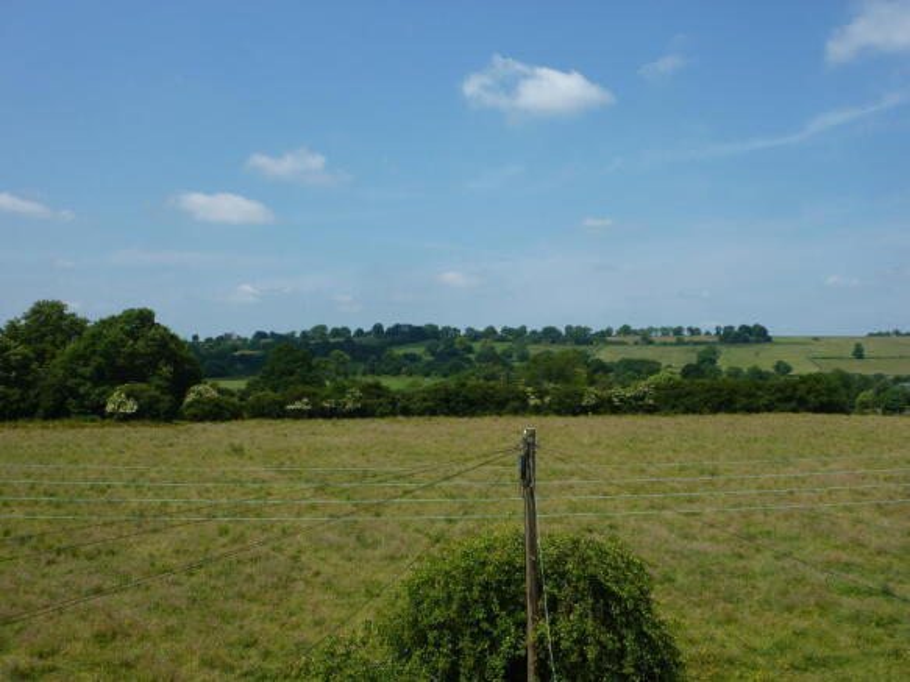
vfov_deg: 38.7
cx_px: 455
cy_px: 341
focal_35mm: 37
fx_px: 972
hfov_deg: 50.1
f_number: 5.6
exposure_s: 1/500
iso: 80
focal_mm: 6.1
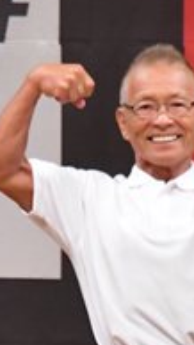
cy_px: 404
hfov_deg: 1.1
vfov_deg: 1.9
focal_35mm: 1127
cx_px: 134
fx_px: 10315
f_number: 5.6
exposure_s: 1/400
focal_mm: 180
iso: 6400
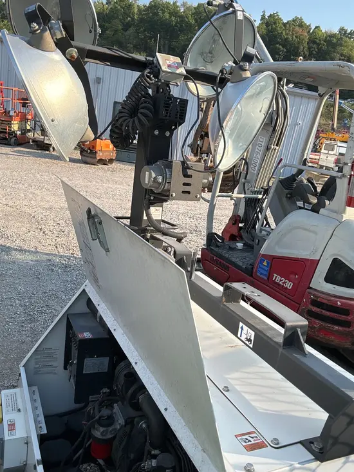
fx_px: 409
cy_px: 236
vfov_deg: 60.0
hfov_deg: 46.8
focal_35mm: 30
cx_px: 177
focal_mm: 2.69
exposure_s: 1/651
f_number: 1.9
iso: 25
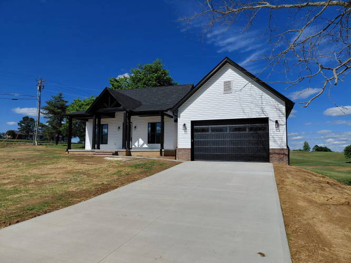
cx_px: 176
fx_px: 253
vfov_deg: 54.9
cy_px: 132
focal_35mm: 25
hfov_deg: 69.4
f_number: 1.8
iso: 64
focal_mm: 4.69
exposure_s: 1/11628
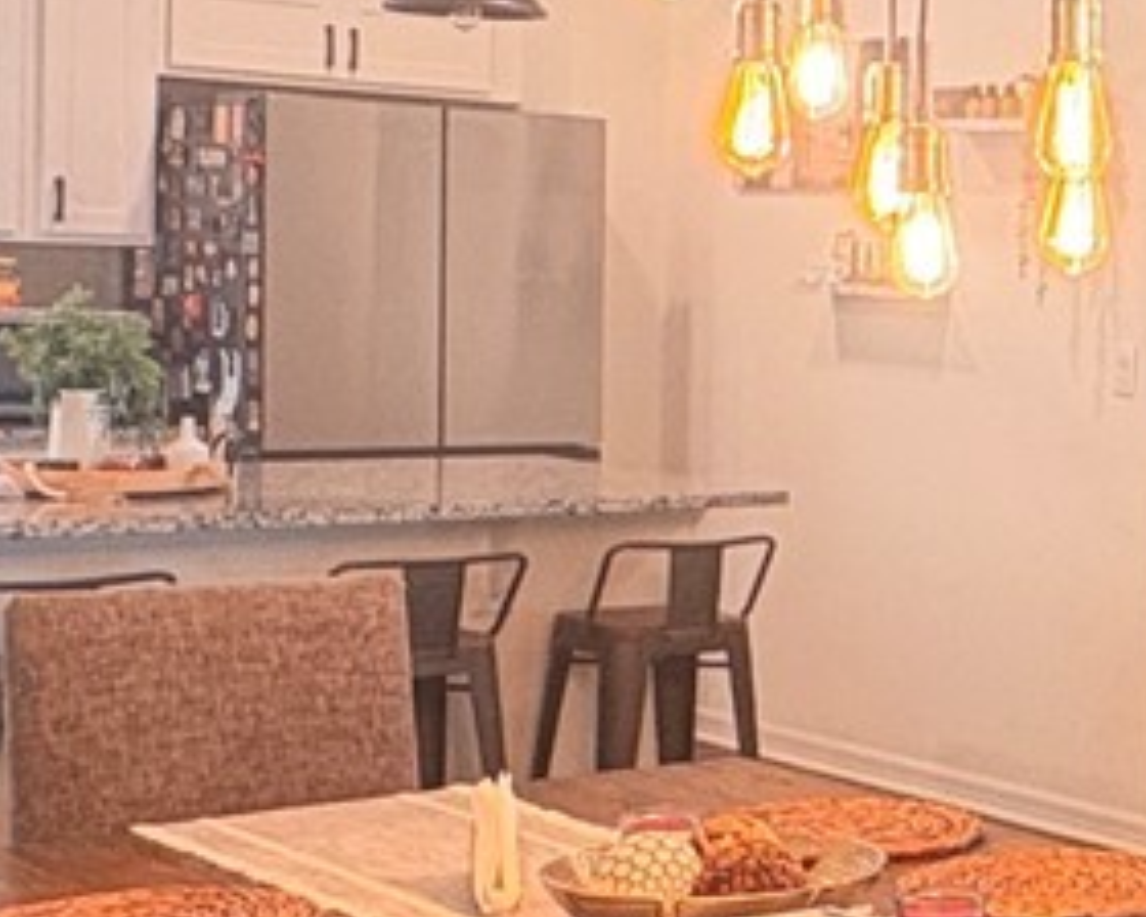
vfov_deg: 19.6
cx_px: 1658
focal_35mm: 78
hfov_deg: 21.1
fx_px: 2646
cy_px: 393
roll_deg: -1.5
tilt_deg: -2.2
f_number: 2.2
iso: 250
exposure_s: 1/60
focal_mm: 2.22
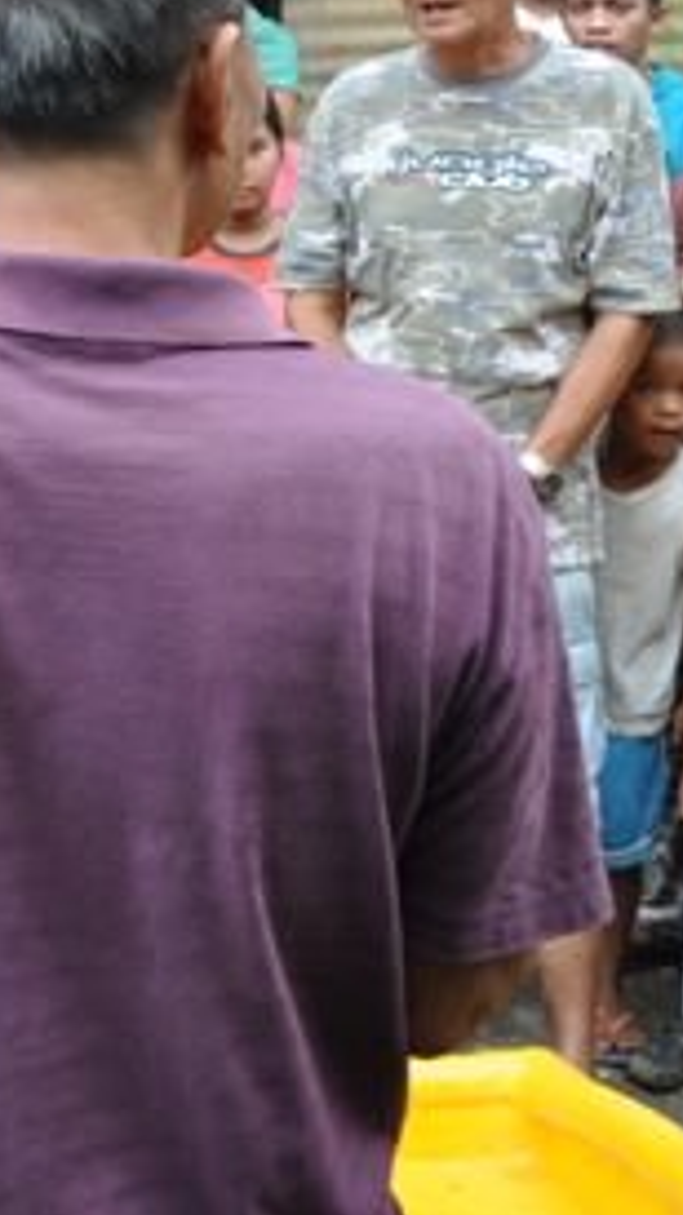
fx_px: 2126
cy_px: 277
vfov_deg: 31.2
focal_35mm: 66
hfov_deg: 16.3
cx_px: -412
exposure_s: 1/125
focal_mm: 18
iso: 280
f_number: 5.6
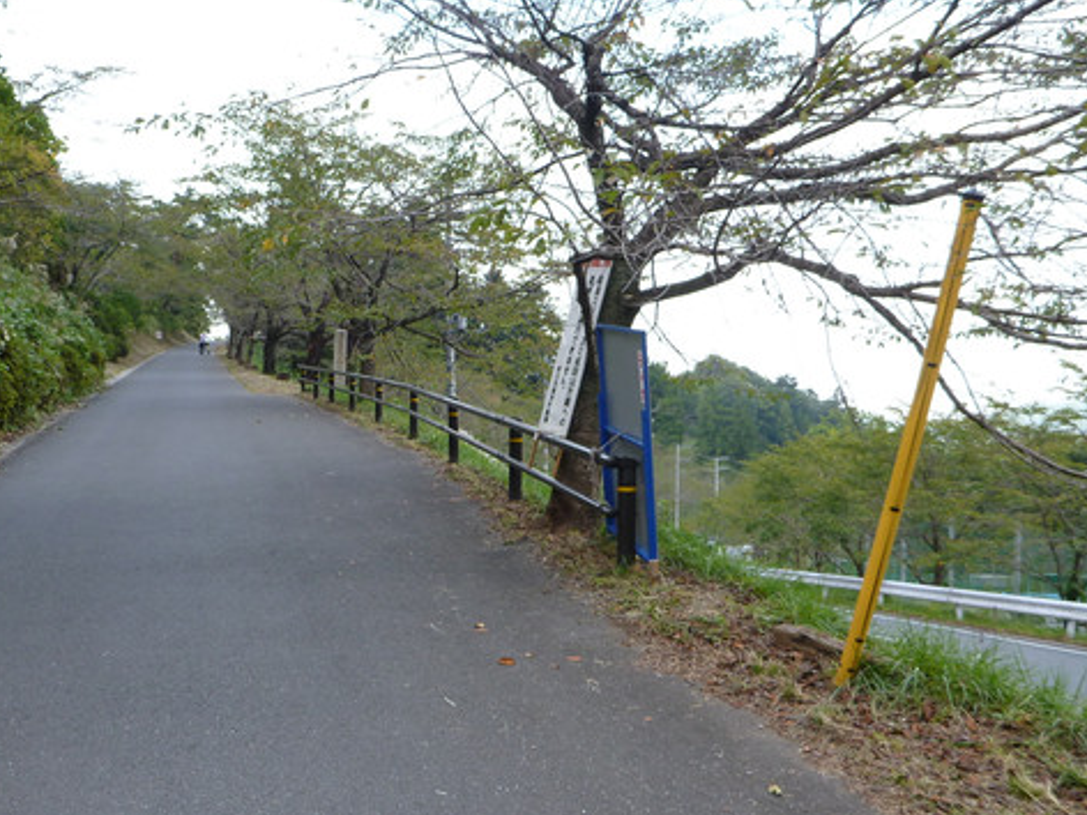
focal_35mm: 38
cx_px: 357
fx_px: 1193
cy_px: 481
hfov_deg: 48.1
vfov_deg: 37.6
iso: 100
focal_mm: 4.9
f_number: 3.3
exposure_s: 1/100
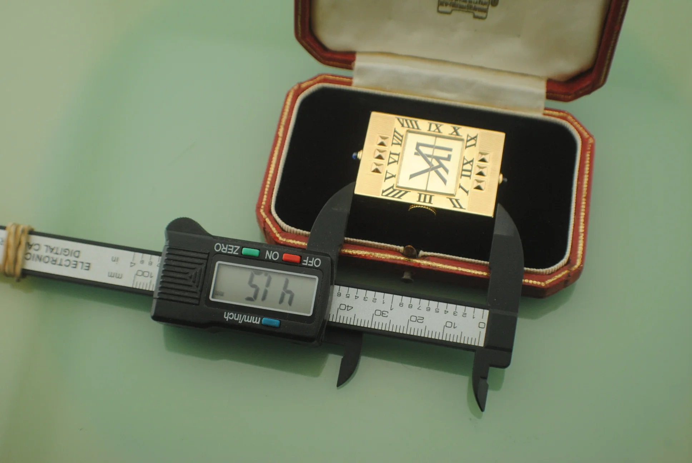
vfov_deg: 19.8
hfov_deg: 29.2
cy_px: 232
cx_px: 346
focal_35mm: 69
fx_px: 1328
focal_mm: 46
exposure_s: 1/200
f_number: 5.6
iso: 400
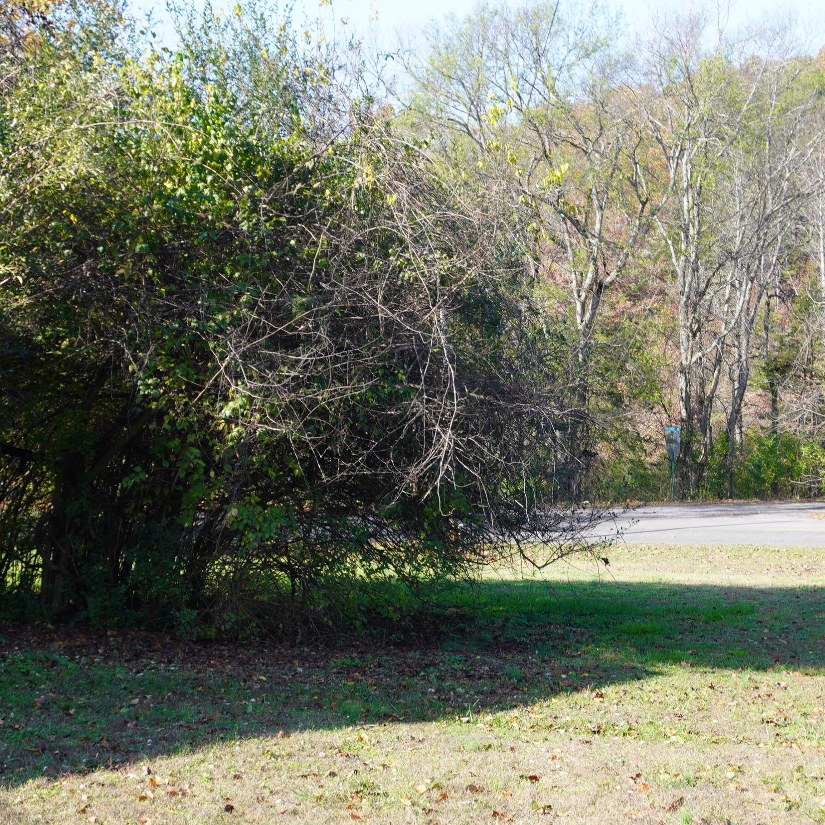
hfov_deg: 27.2
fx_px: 1699
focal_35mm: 63
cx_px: 529
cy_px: 444
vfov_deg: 27.3
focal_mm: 30
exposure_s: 1/80
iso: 100
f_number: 6.3
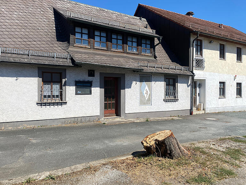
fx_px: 192
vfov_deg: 51.4
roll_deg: +0.0
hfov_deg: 65.3
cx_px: 120
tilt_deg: -1.4
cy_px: 95
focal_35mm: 27
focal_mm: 4.25
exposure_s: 1/3846
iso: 32
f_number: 1.8
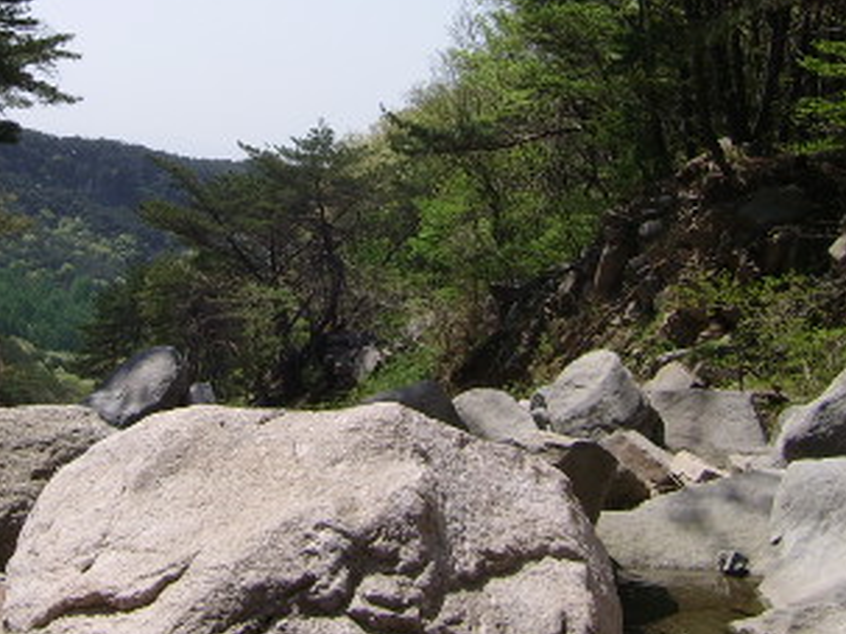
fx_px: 1808
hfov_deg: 26.2
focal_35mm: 74
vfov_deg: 19.6
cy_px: 89
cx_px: 288
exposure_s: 1/420
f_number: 5.8
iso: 50
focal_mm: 5.95
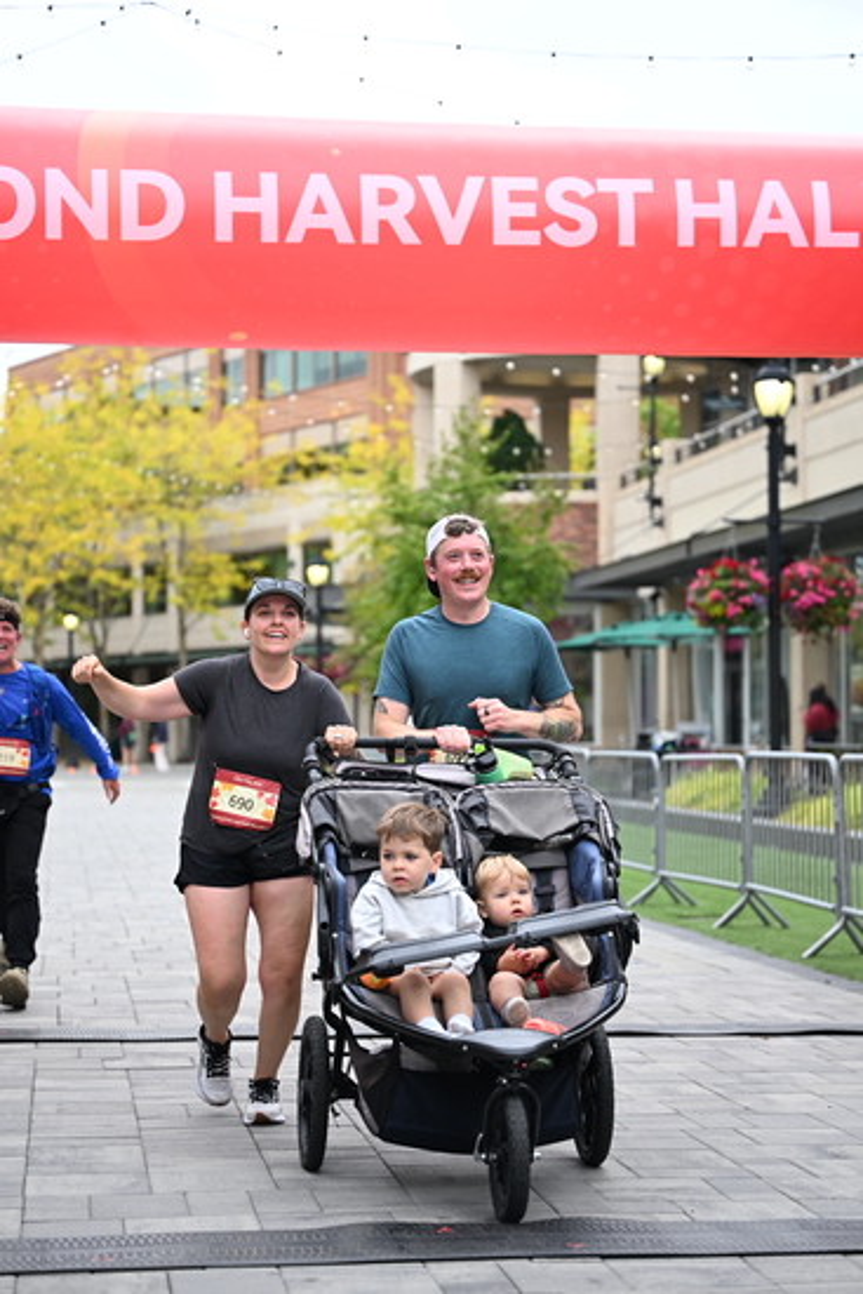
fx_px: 2587
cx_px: 432
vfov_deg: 28.1
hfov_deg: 18.9
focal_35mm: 72
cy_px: 647
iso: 640
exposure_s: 1/2000
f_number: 2.8
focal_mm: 72
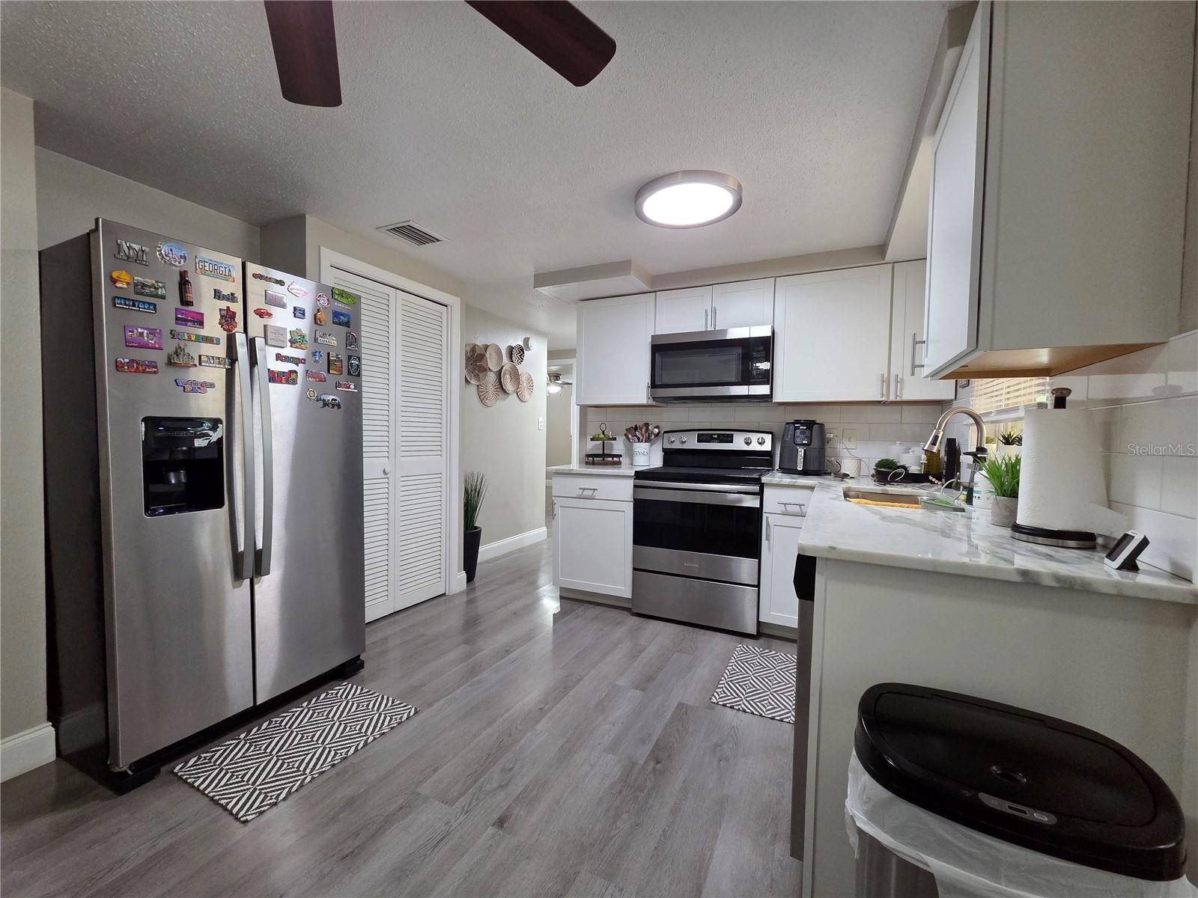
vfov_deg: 89.9
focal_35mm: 13
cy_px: 449
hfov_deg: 106.2
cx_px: 599
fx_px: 450
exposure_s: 1/60
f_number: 2.2
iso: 400
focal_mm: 2.2
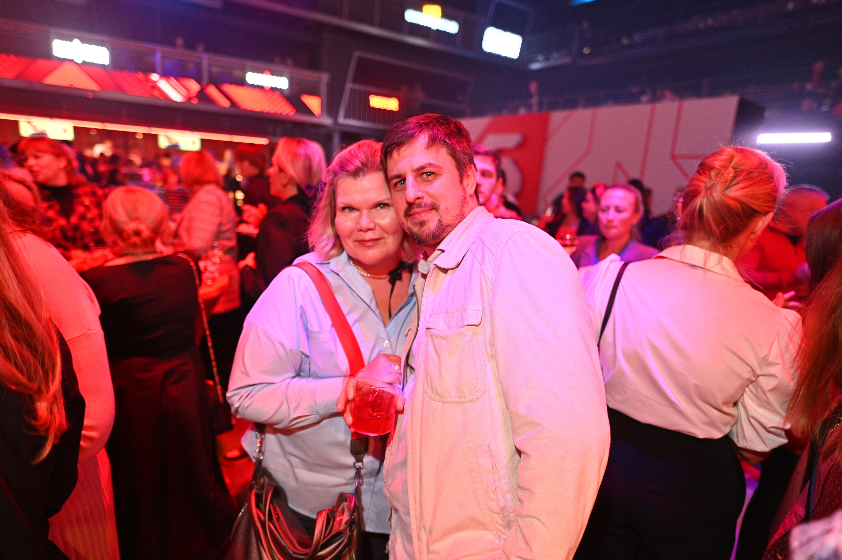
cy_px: 280
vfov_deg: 61.9
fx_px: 467
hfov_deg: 84.0
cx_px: 421
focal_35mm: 20
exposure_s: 1/160
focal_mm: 20
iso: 800
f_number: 1.8
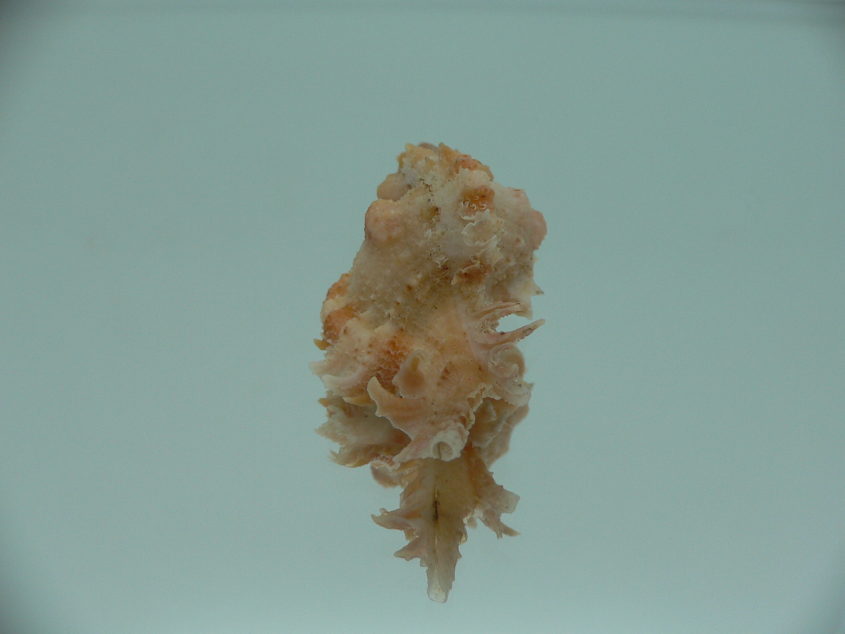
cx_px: 422
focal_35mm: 35
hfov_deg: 52.6
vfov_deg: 40.7
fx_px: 854
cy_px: 317
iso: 80
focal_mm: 4.6
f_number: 2.8
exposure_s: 1/60
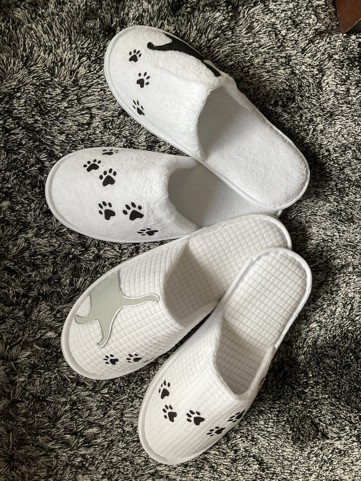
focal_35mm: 29
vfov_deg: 61.7
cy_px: 240
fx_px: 403
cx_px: 180
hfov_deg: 48.2
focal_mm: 3
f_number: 1.8
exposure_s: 1/122
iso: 64
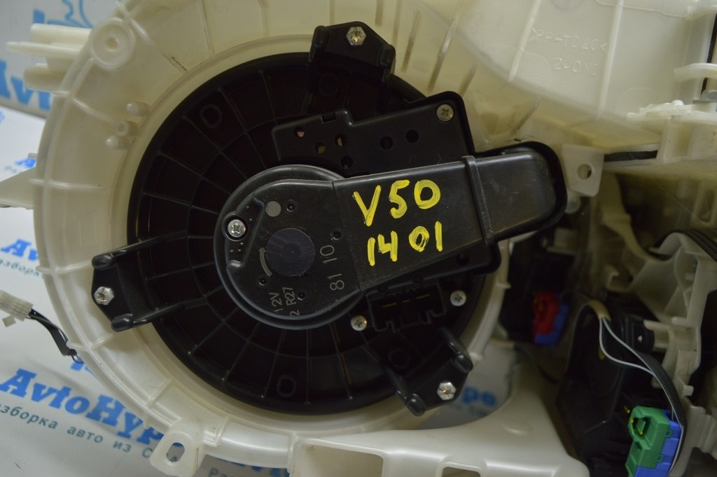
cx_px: 358
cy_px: 238
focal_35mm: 32
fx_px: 627
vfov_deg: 41.6
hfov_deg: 59.5
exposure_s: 1/50
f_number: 3.8
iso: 400
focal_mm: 21
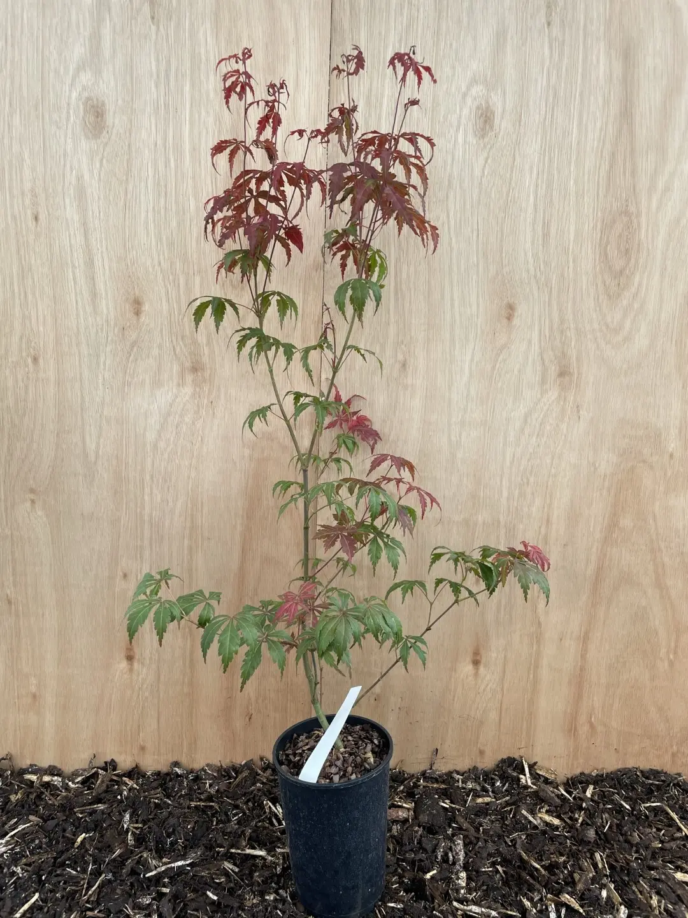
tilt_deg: -7.9
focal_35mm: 26
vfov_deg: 67.3
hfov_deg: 53.1
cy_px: 459
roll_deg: -2.0
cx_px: 344
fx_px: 689
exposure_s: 1/207
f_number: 1.6
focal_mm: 4.2
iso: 32
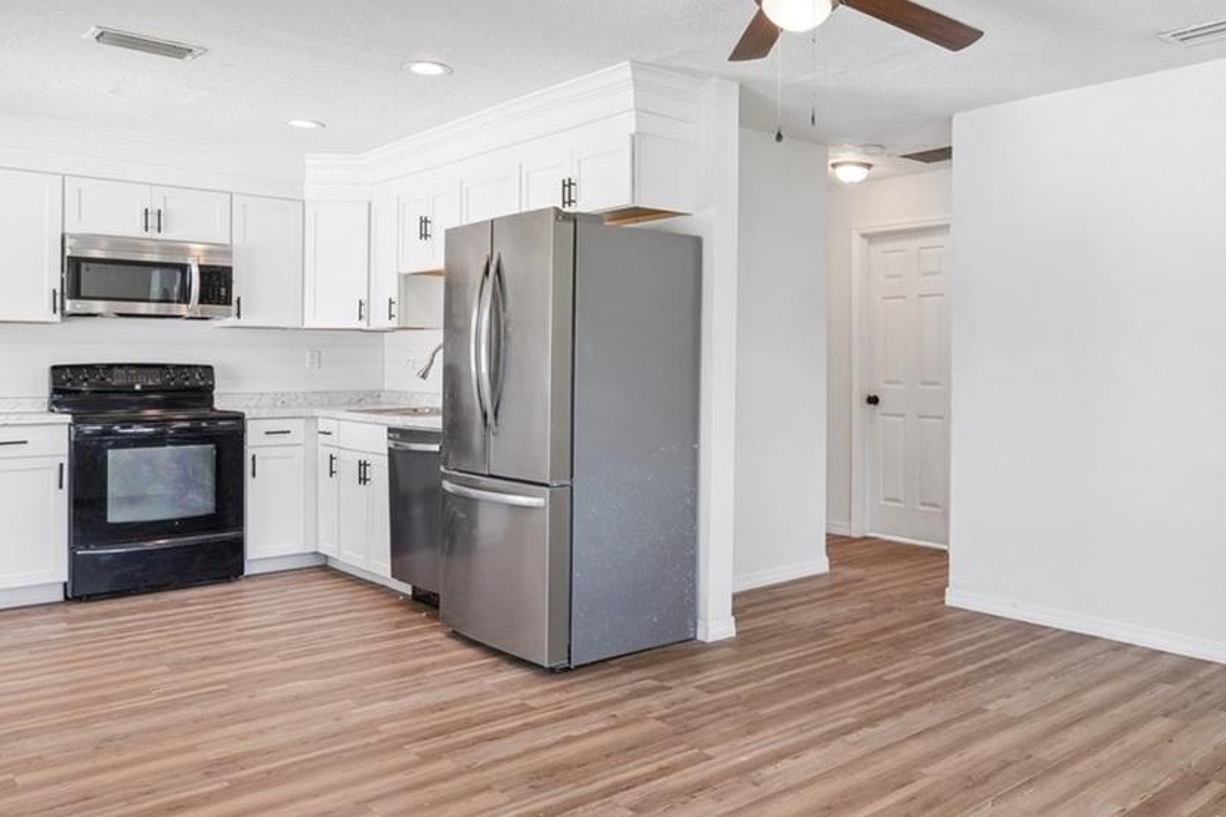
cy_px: 363
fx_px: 919
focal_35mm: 27
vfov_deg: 47.8
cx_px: 849
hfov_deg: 65.0
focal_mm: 14
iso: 400
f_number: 8
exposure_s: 1/25
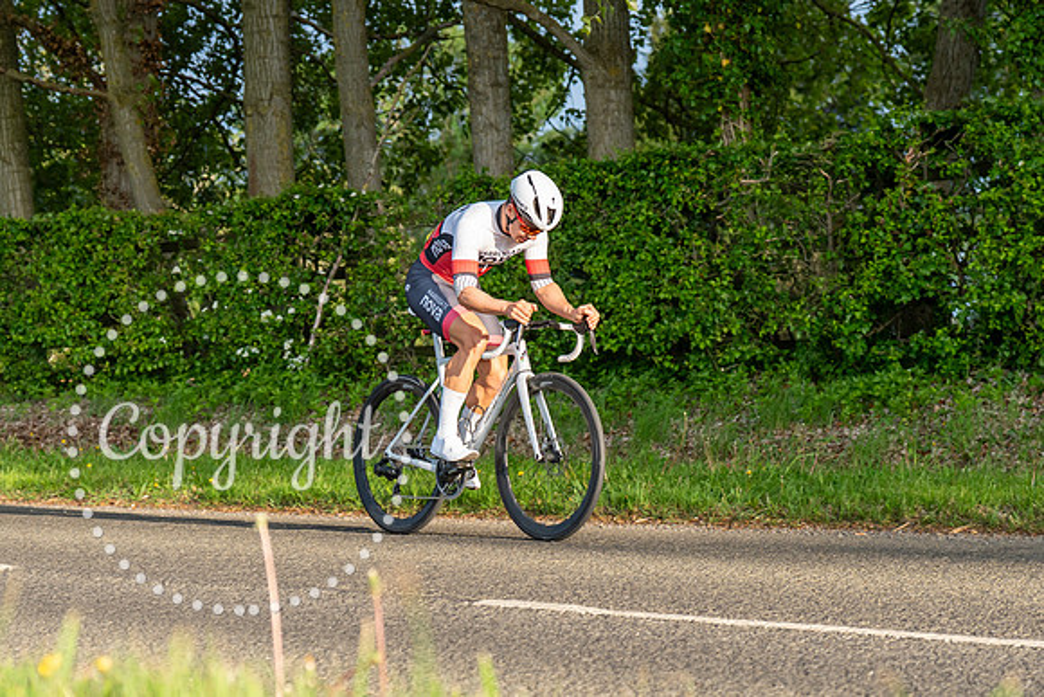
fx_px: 2832
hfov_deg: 20.9
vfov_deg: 14.0
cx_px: 545
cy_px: 299
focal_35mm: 98
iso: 800
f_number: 4
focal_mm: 70
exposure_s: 1/1000
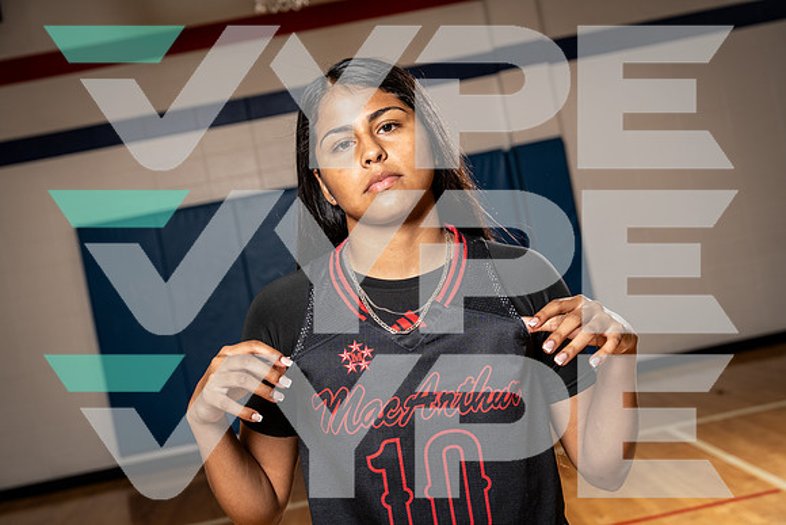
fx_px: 1201
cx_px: 393
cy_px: 262
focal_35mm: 55
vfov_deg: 24.6
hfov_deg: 36.2
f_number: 5.6
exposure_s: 1/250
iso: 125
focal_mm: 55
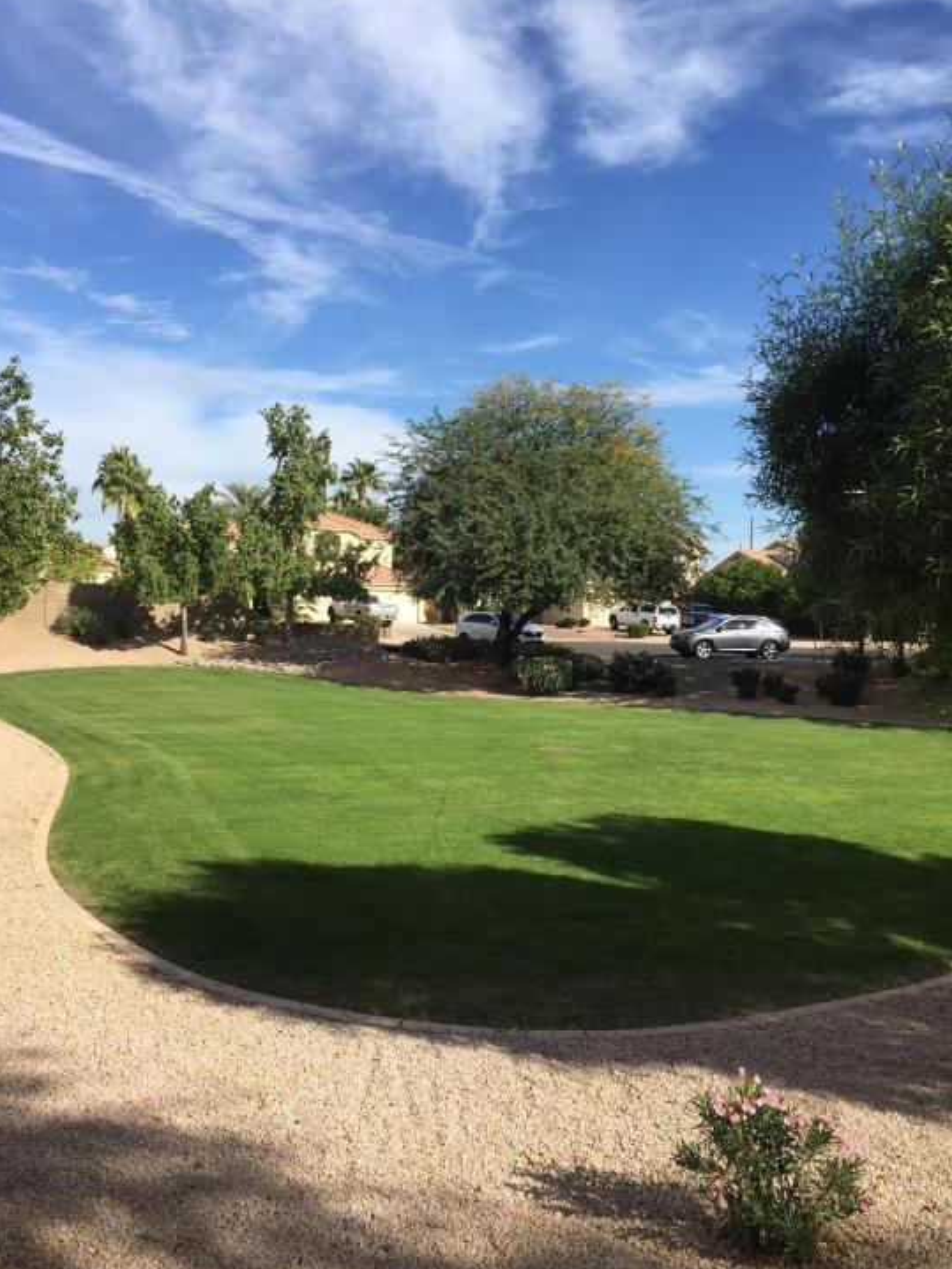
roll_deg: -1.8
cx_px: 445
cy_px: 663
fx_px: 1136
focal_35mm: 31
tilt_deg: -1.4
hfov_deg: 45.4
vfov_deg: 58.3
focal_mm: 4.15
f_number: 2.2
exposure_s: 1/1980
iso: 32
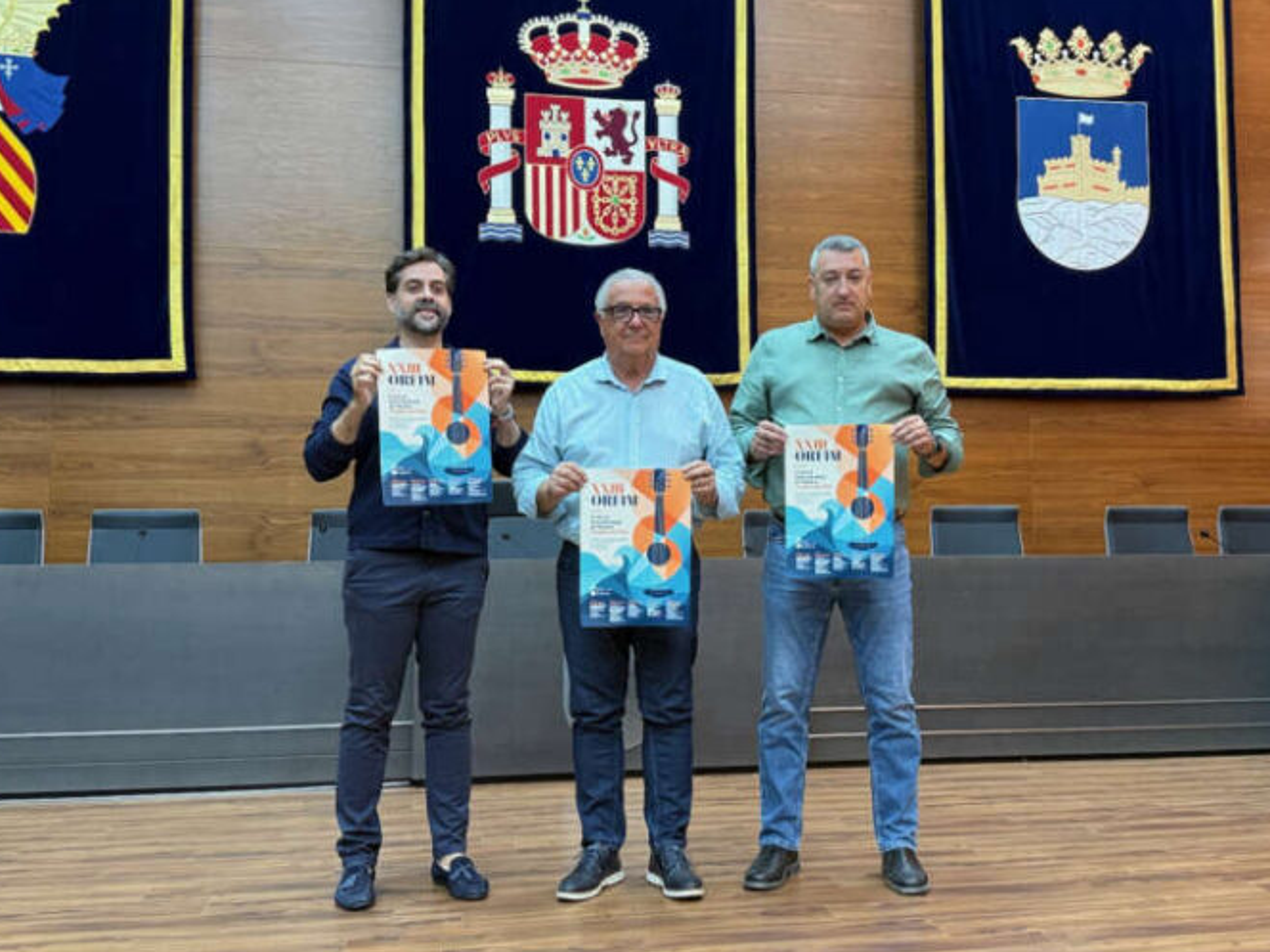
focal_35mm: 37
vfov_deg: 38.7
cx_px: 706
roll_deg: -0.4
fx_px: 1357
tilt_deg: +4.7
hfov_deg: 50.0
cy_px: 453
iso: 250
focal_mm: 6.76
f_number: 1.78
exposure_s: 1/50
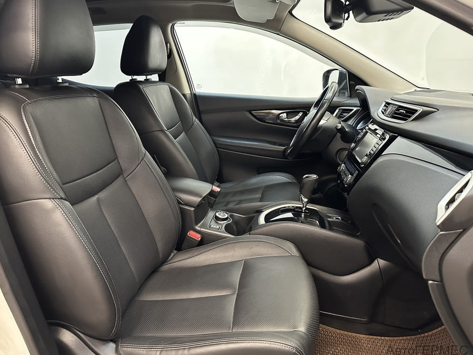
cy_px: 176
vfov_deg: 54.9
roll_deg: +0.1
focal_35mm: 25
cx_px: 227
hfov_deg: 69.4
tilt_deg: -16.0
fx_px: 342
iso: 640
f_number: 1.78
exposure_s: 1/50
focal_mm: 6.86
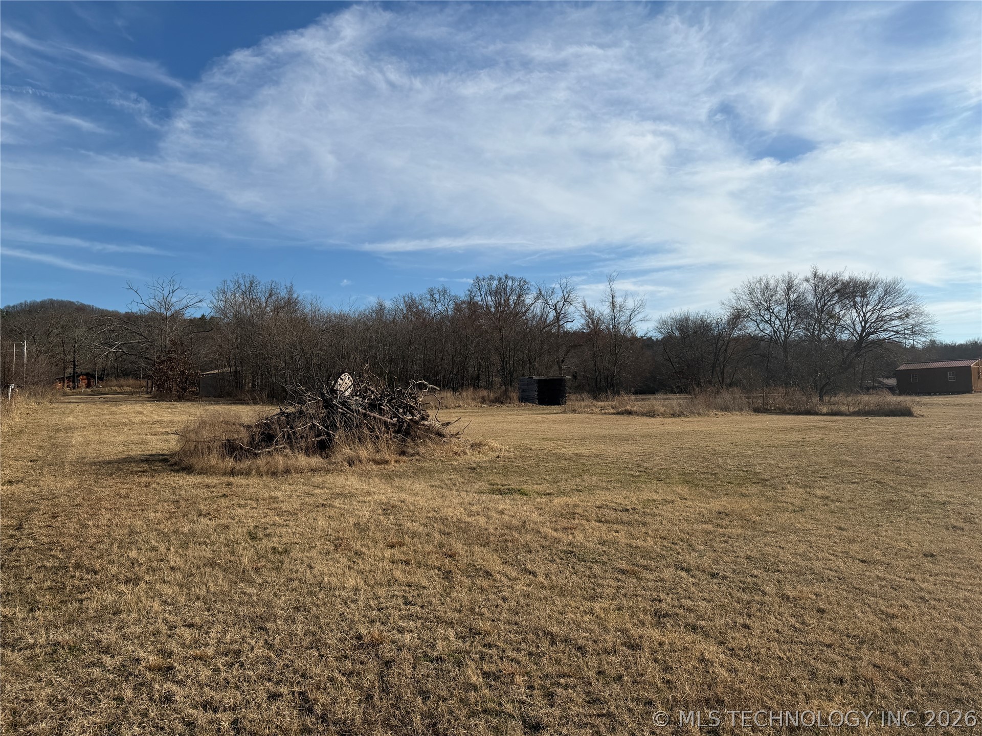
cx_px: 491
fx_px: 681
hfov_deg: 71.6
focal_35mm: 24
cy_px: 368
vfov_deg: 56.8
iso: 80
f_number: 1.78
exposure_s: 1/7353
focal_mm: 6.76
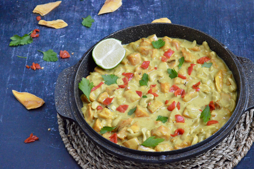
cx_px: 127
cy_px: 84
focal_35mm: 82
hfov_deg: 24.6
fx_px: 582
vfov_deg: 16.5
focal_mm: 55
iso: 6400
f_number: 5.6
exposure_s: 1/100
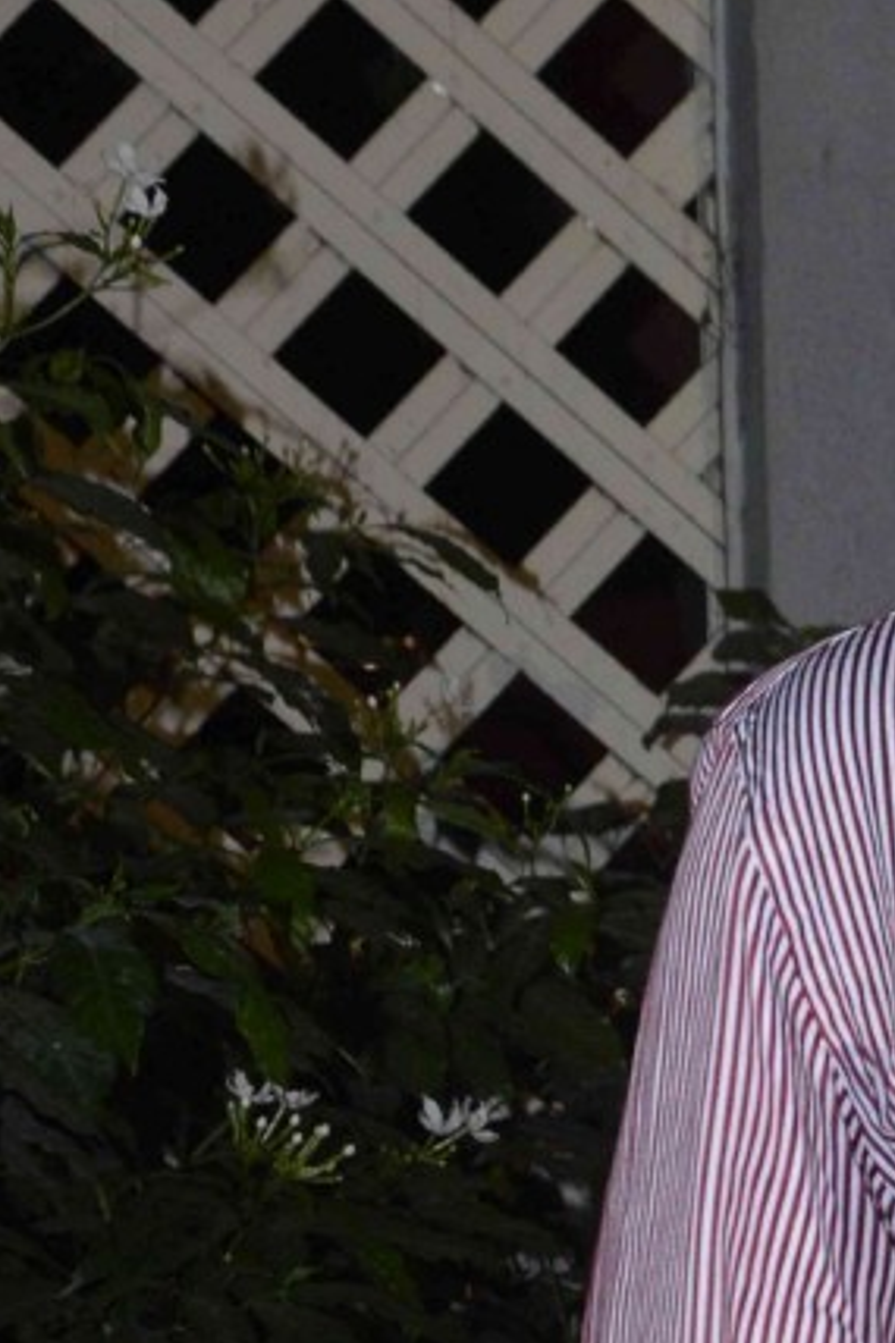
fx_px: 5859
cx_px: 1617
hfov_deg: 8.4
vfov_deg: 12.9
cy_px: 1302
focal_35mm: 157
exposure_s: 1/160
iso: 800
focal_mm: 28
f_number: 7.1
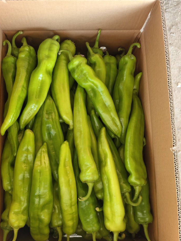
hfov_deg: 45.4
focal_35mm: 31
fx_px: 216
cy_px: 134
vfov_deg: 58.2
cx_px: 81
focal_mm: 6.35
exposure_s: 1/50
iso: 250
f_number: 2
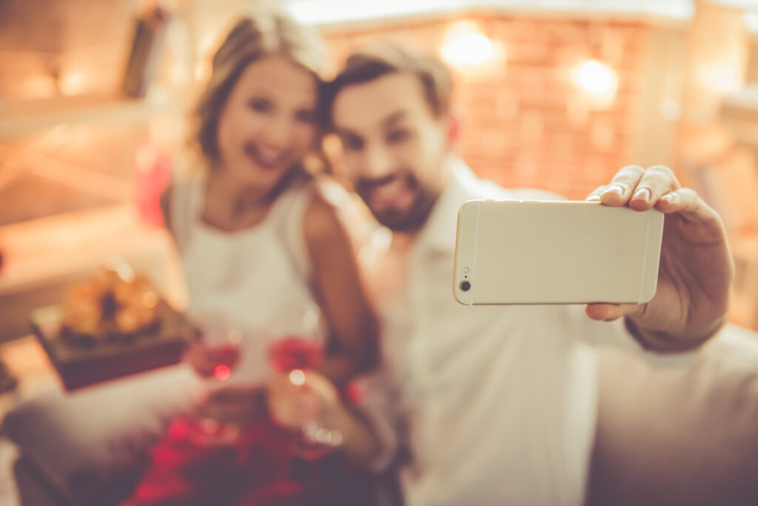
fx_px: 1011
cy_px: 253
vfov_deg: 28.1
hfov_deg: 41.1
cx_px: 379
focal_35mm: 48
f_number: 2.8
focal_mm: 48
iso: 1000
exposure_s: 1/100
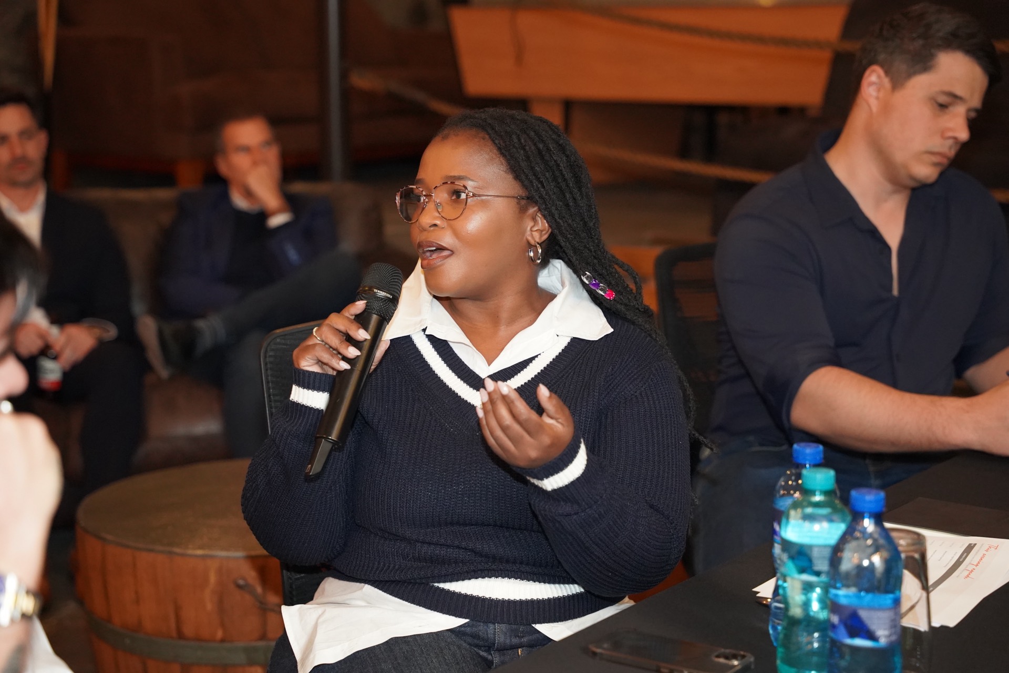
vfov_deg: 19.5
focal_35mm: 70
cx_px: 504
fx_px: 1962
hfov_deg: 28.8
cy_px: 336
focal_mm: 70
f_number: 3.5
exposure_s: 1/80
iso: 6400
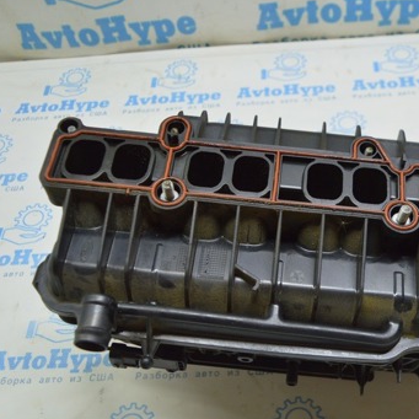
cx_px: 263
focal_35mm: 43
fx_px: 589
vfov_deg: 39.0
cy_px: 250
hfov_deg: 38.9
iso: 400
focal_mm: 18
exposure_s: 1/60
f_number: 3.5
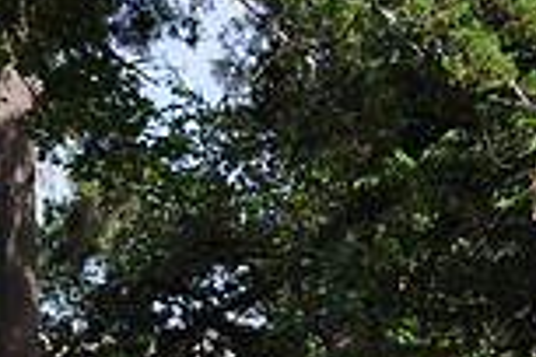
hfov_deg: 16.2
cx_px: -193
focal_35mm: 119
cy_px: 520
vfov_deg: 11.1
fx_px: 1770
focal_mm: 21
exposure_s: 1/100
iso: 200
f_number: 10
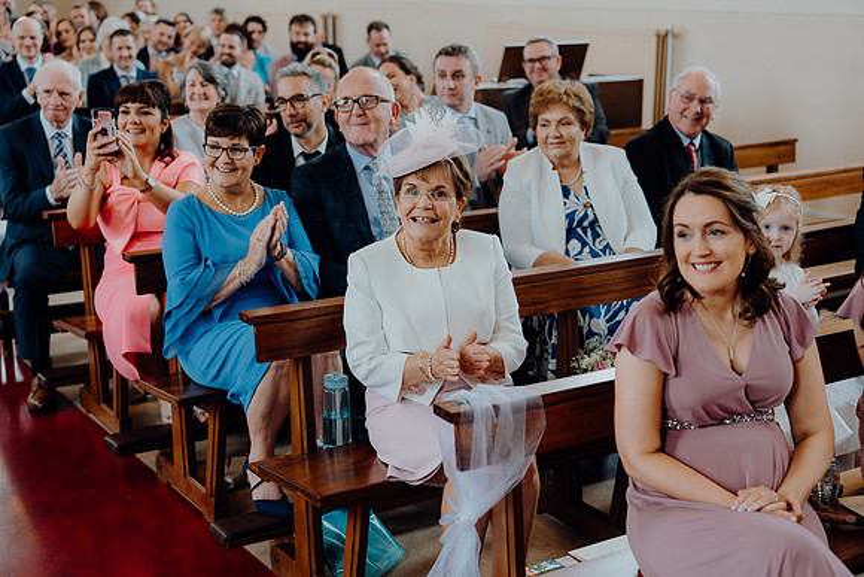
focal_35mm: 53
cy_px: 288
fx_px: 1272
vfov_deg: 25.5
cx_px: 432
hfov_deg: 37.5
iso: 500
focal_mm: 53
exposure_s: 1/200
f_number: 2.8
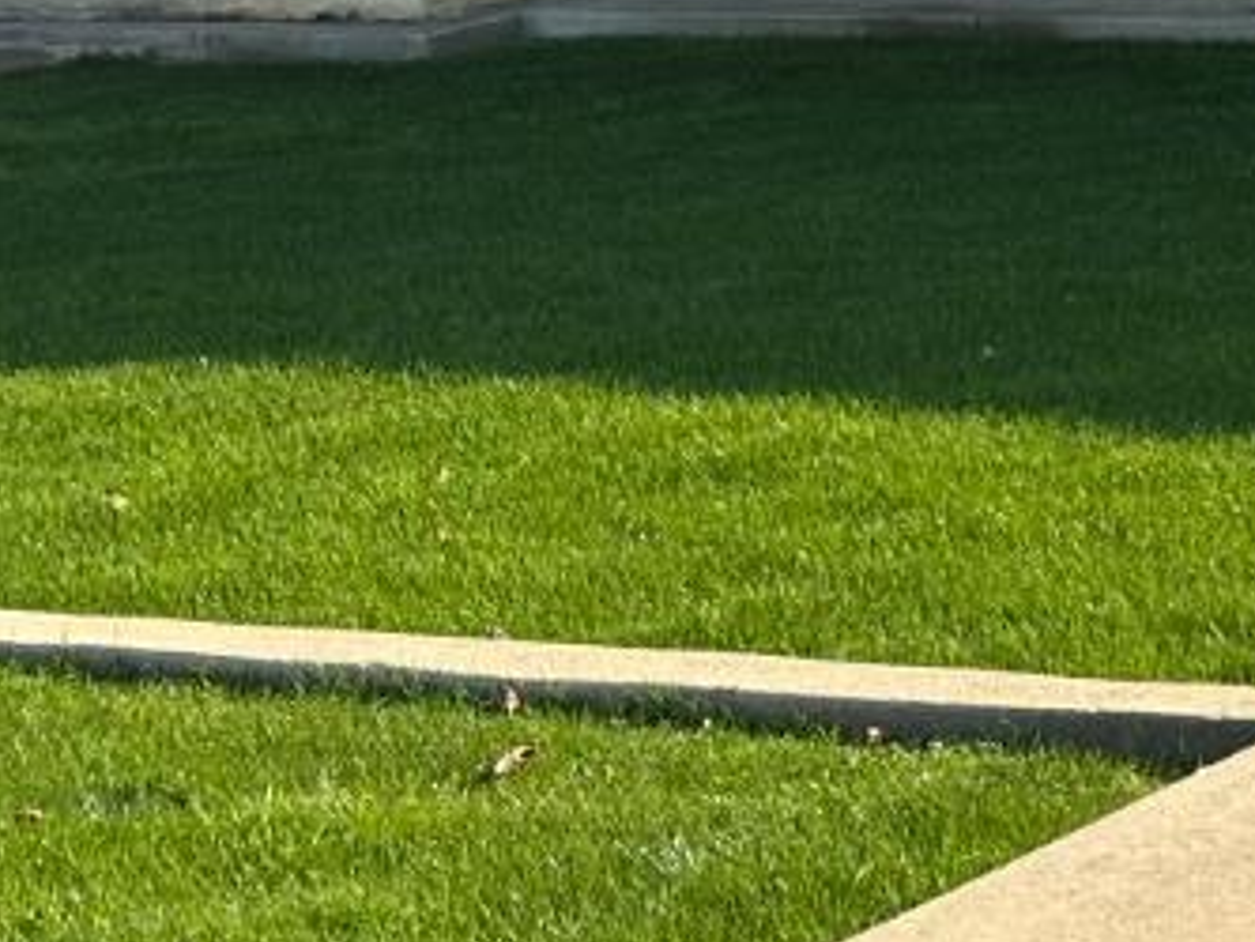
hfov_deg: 14.0
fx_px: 4243
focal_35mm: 117
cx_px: 2570
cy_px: -171
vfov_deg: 12.4
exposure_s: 1/1669
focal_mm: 5.7
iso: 50
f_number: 1.5
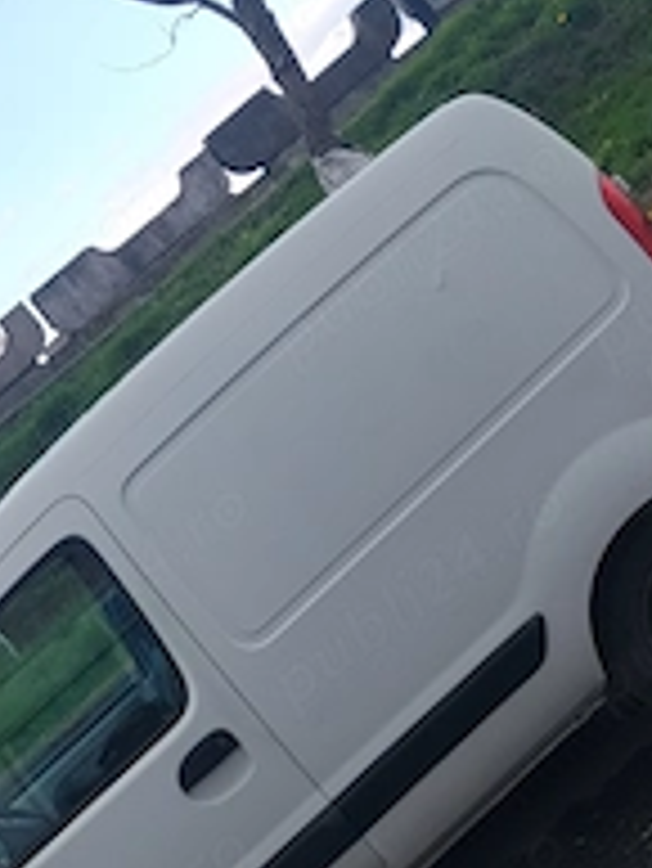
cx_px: 261
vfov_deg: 31.5
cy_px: 670
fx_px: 1505
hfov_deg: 24.4
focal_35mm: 60
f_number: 1.8
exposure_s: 1/394
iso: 50
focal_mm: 4.22
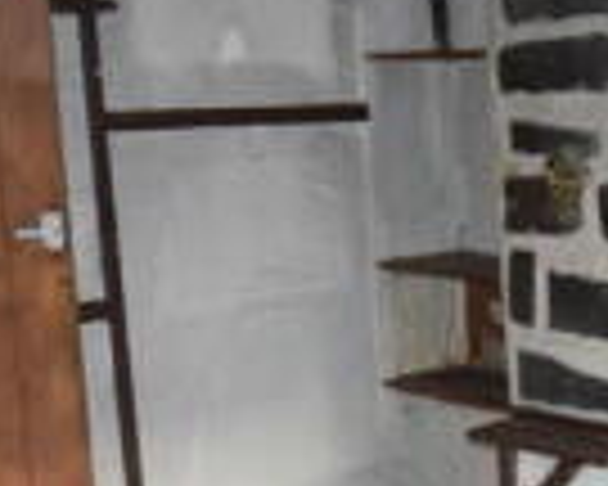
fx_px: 1355
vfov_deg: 20.3
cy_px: 268
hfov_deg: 21.7
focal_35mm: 75
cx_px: 876
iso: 1600
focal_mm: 11
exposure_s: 1/60
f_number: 4.2
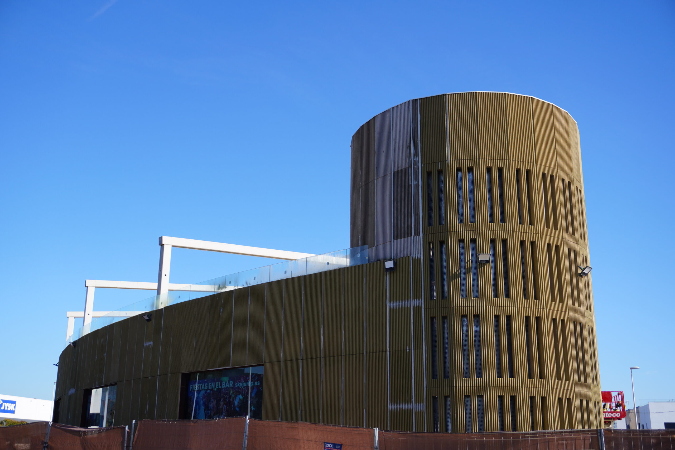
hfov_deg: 47.9
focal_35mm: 40
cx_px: 338
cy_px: 225
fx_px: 759
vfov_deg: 33.0
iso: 100
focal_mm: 27
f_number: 5
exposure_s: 1/500
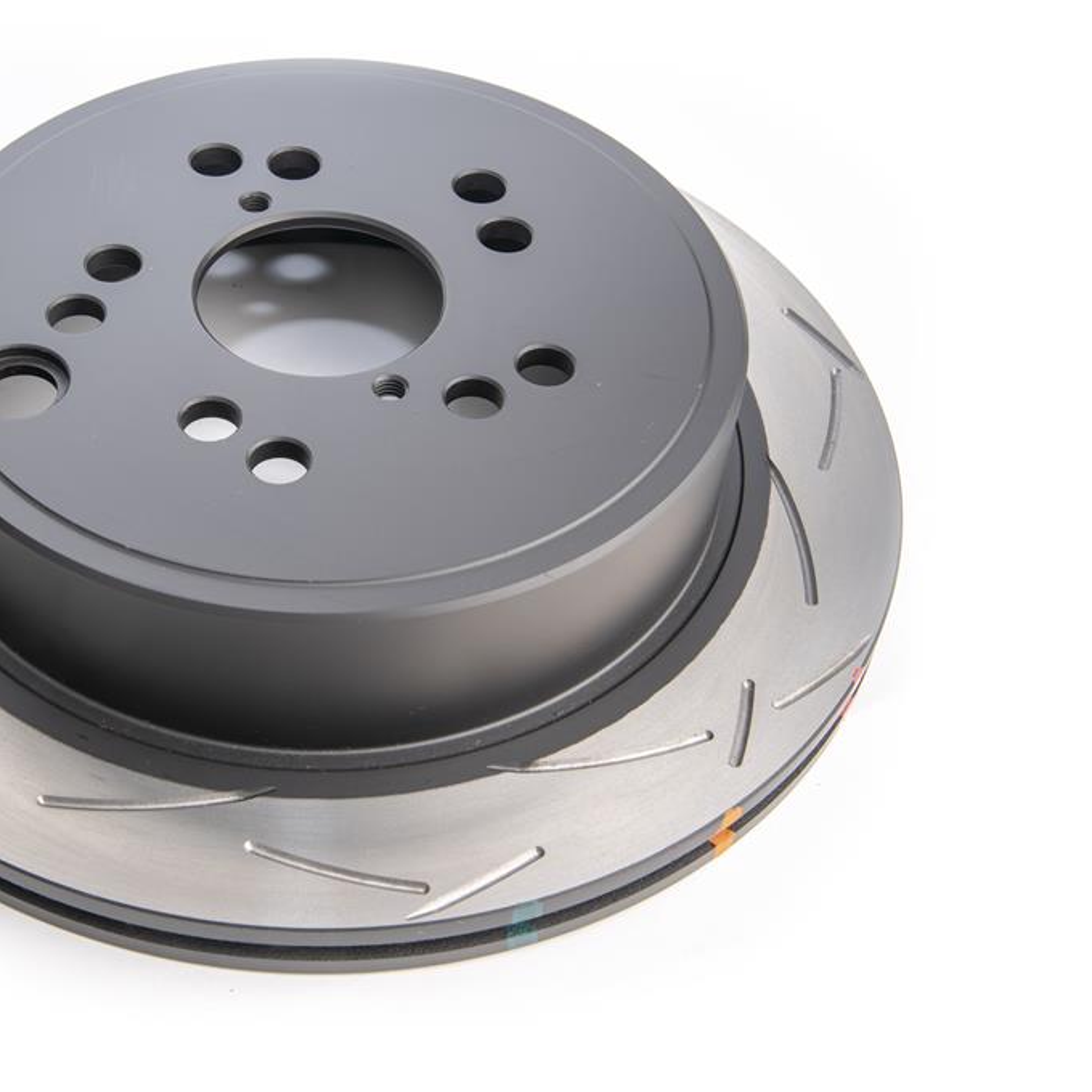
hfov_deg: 26.6
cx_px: 307
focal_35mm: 64
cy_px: 547
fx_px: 2284
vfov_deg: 26.9
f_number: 16
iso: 100
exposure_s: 1/160
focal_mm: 50
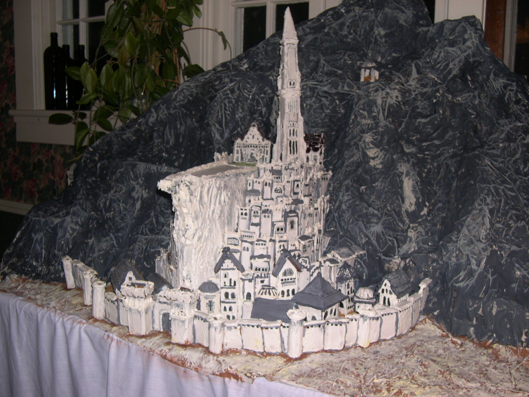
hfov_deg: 49.0
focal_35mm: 38
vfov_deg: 37.7
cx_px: 264
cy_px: 198
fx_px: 581
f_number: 2.8
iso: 100
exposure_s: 1/60
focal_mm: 8
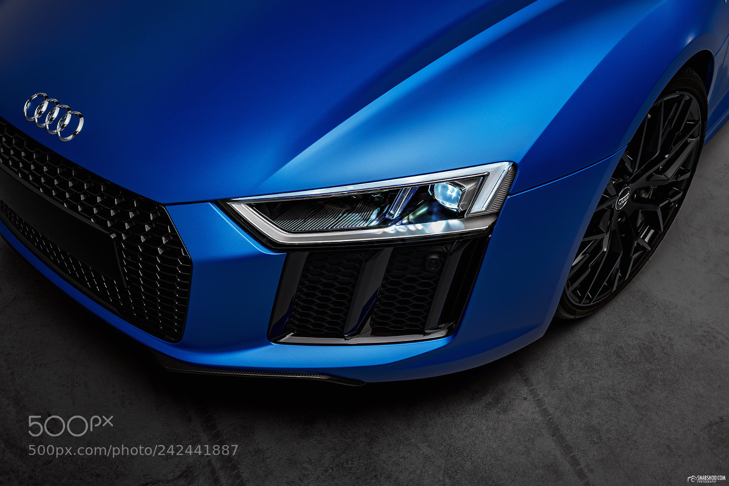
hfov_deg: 54.4
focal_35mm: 35
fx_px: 709
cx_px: 364
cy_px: 243
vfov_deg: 37.8
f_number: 8
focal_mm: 35
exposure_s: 1/2
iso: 100
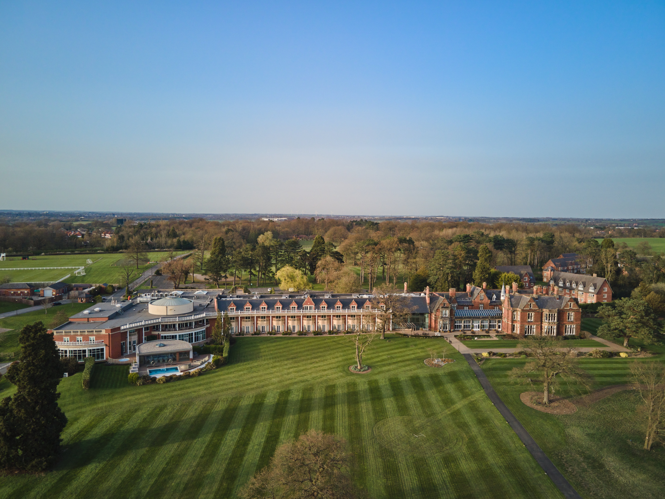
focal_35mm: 24
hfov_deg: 71.6
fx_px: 461
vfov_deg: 56.8
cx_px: 332
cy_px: 250
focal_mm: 4.5
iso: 110
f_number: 2.8
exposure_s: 1/350
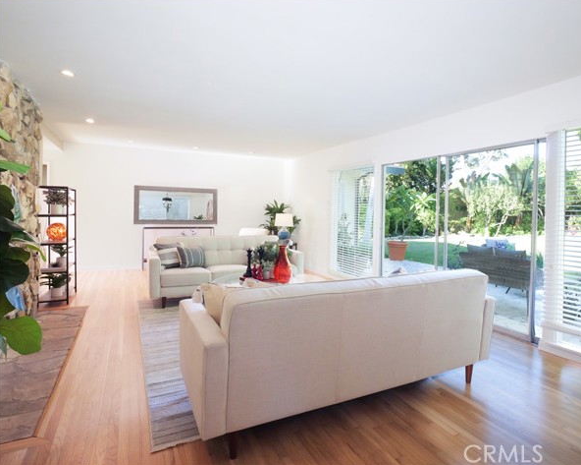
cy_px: 232
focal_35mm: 19
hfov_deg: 83.2
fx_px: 327
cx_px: 310
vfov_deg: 70.8
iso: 1600
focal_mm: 9
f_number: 8
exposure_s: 1/40
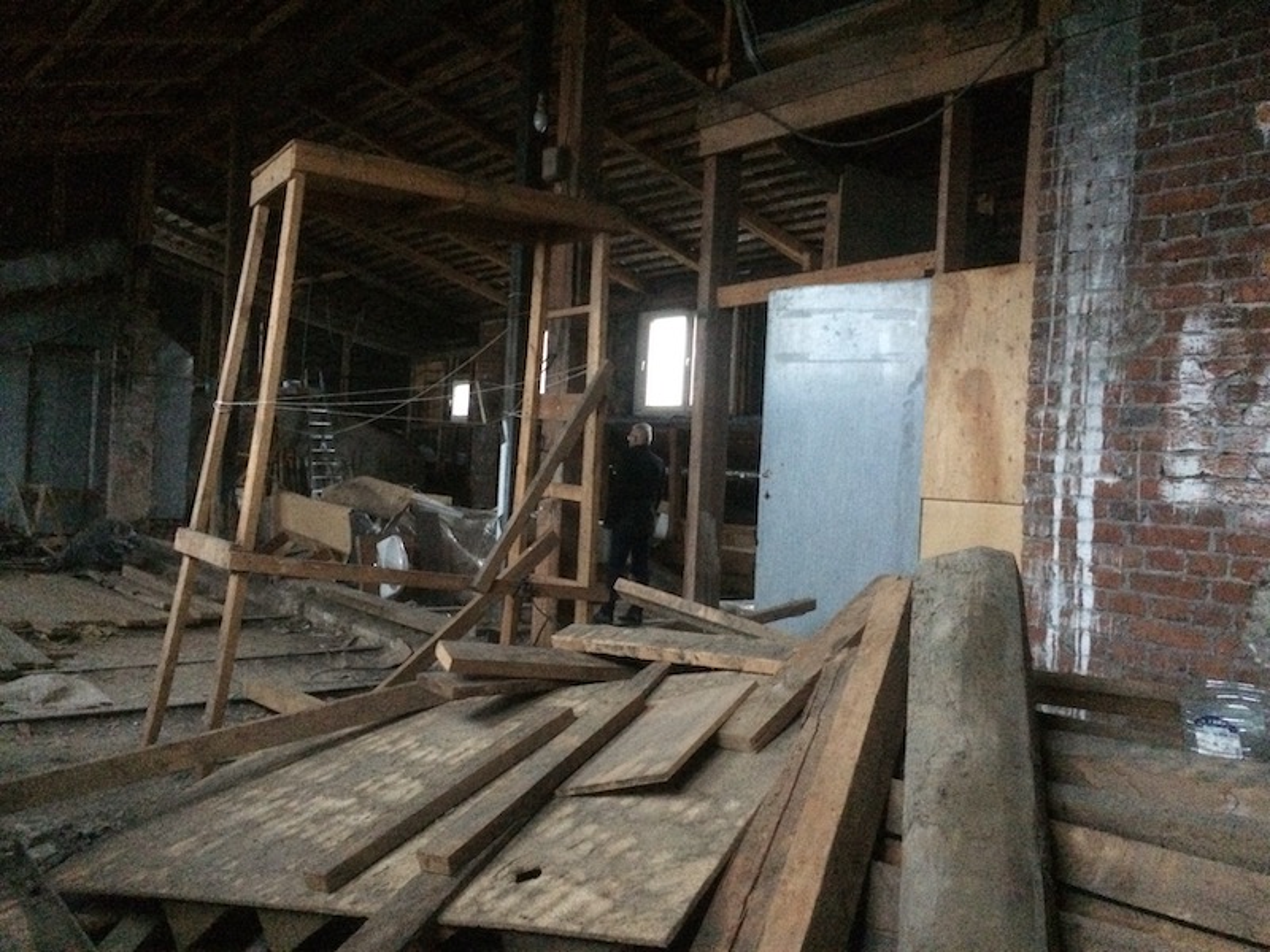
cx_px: 635
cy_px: 476
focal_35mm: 29
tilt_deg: -0.3
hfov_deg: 61.7
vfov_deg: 48.2
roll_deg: -2.4
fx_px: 1064
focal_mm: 4.15
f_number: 2.2
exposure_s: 1/17
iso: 1600
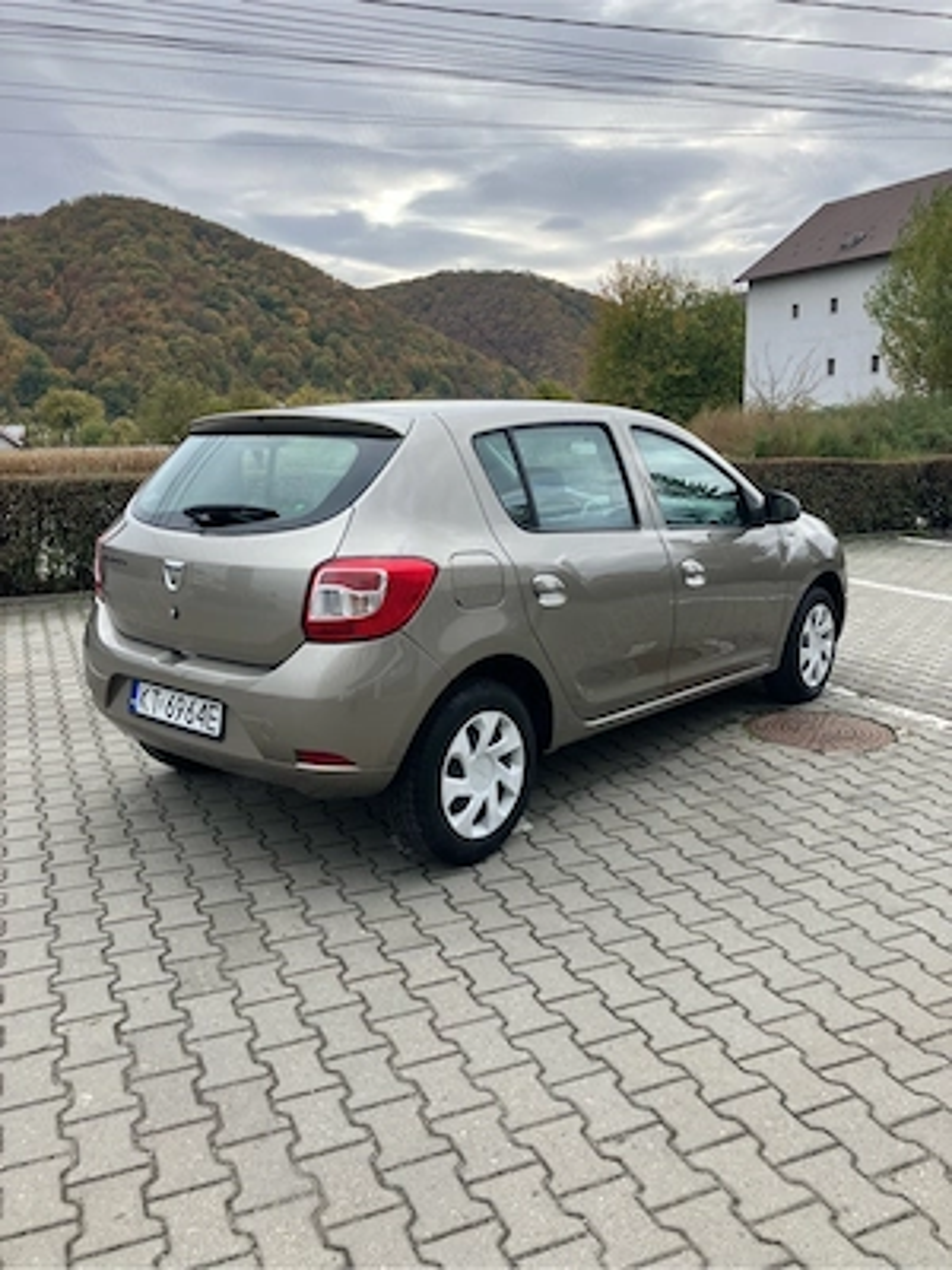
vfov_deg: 63.4
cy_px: 635
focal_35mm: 28
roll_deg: +0.4
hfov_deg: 49.7
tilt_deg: -10.9
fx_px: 1027
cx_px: 476
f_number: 1.8
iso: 32
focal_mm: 3.99
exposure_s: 1/445
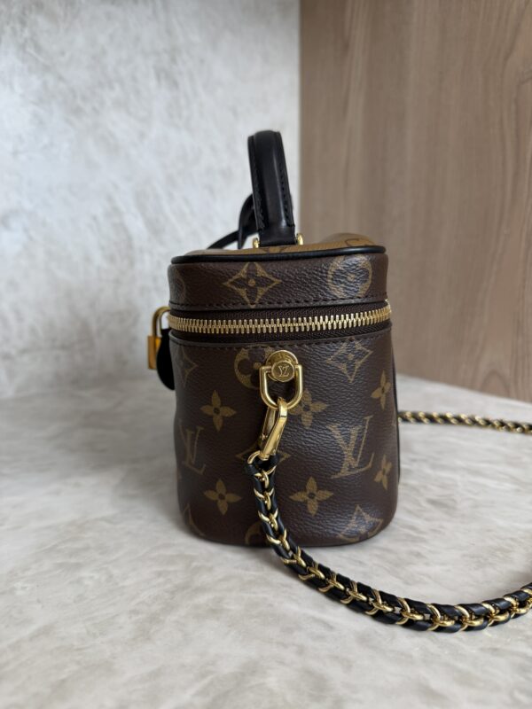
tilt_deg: -10.7
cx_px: 266
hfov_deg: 56.8
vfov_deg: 71.6
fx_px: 492
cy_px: 354
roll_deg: +0.0
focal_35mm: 24
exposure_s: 1/120
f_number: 1.78
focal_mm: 6.76
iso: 100
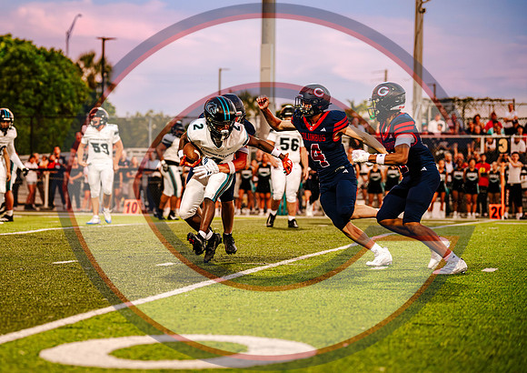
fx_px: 2118
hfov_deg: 14.2
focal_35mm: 142
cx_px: 198
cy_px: 186
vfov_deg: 10.1
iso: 2800
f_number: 2.8
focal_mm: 116
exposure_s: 1/1000
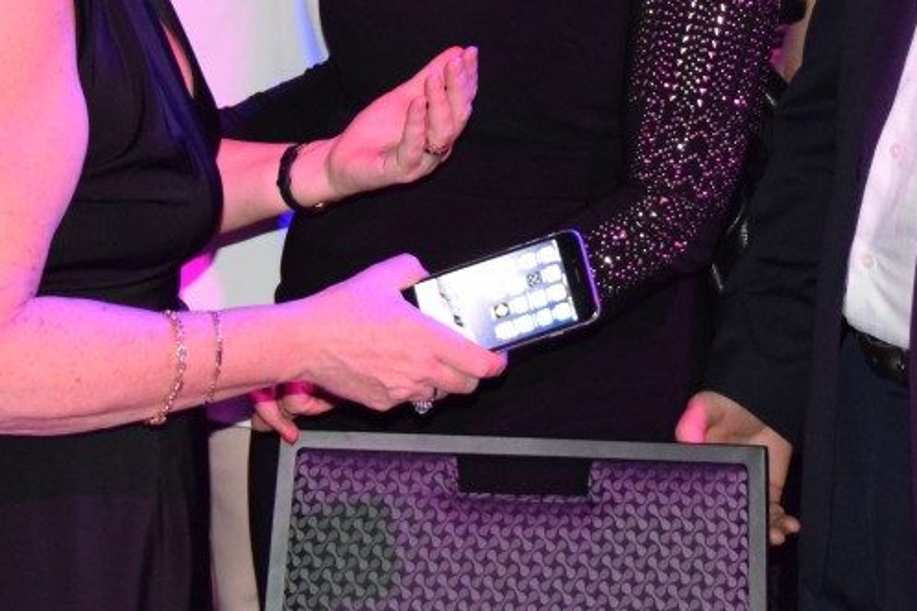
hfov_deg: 17.6
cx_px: 554
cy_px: -79
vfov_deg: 11.6
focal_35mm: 116
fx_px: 2954
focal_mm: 32
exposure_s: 1/60
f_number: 4.2
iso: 3200
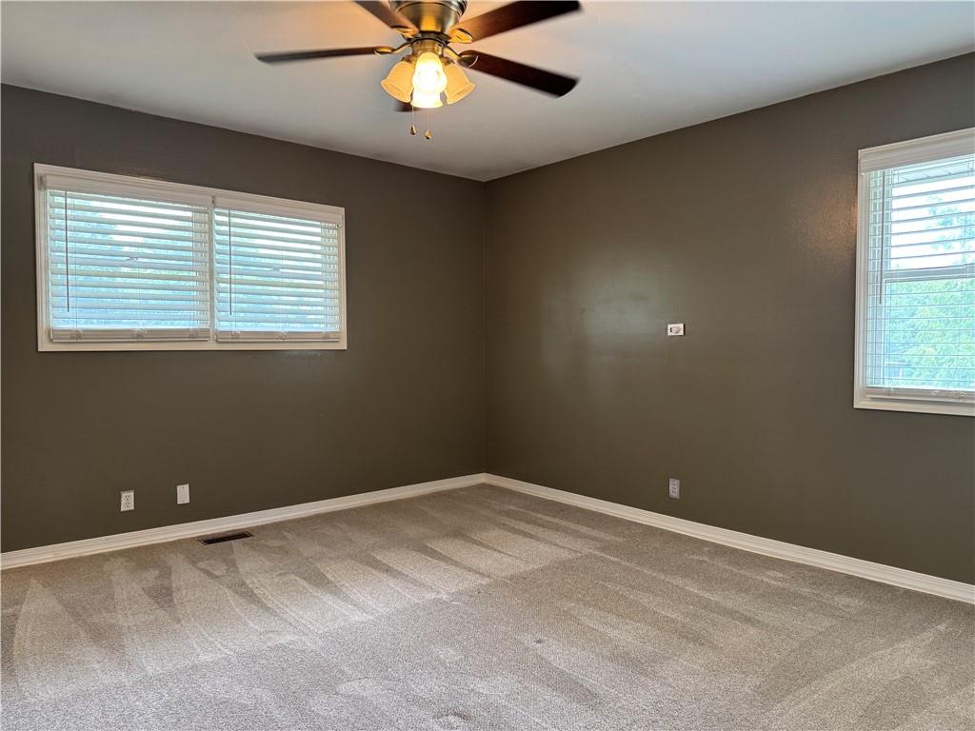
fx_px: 676
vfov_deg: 56.8
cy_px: 366
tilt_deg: -2.5
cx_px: 488
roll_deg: -0.2
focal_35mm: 24
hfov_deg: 71.6
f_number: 1.78
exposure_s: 1/60
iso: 320
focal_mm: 6.76
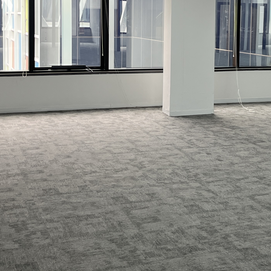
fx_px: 585
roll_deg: -2.3
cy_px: 65
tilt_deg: -4.7
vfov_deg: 25.8
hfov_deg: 25.9
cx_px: 183
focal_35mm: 66
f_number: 1.6
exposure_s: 1/100
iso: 125
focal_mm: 5.1
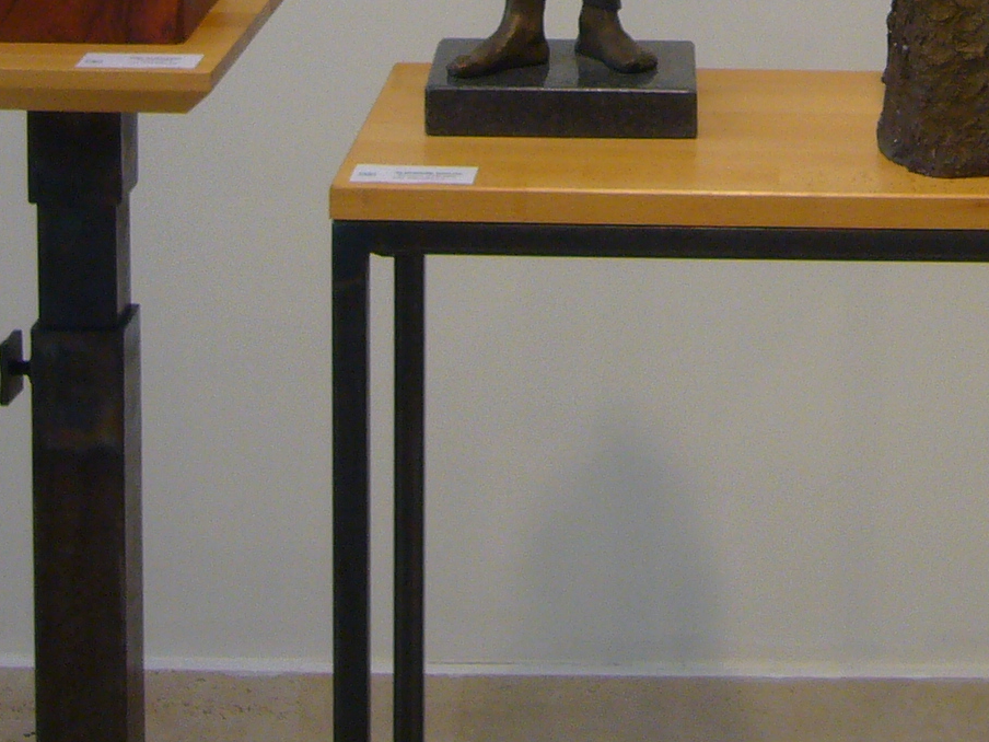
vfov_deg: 12.8
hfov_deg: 17.8
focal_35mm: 109
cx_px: 857
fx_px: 3114
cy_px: -413
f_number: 2.8
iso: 100
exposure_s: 1/30
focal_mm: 5.8
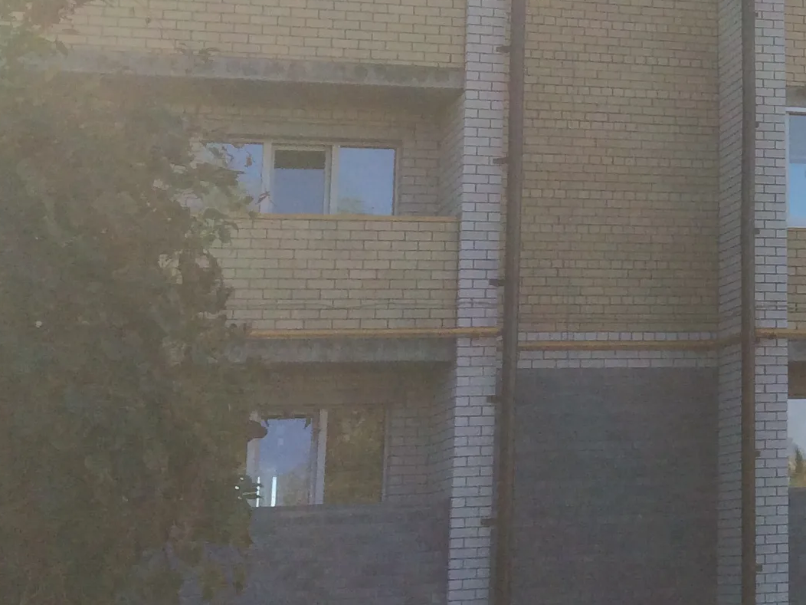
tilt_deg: +13.9
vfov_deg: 16.1
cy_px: 10
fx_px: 2096
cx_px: 1132
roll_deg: +3.7
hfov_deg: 19.5
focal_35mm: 90
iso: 32
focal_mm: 4.15
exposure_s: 1/1580
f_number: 2.2
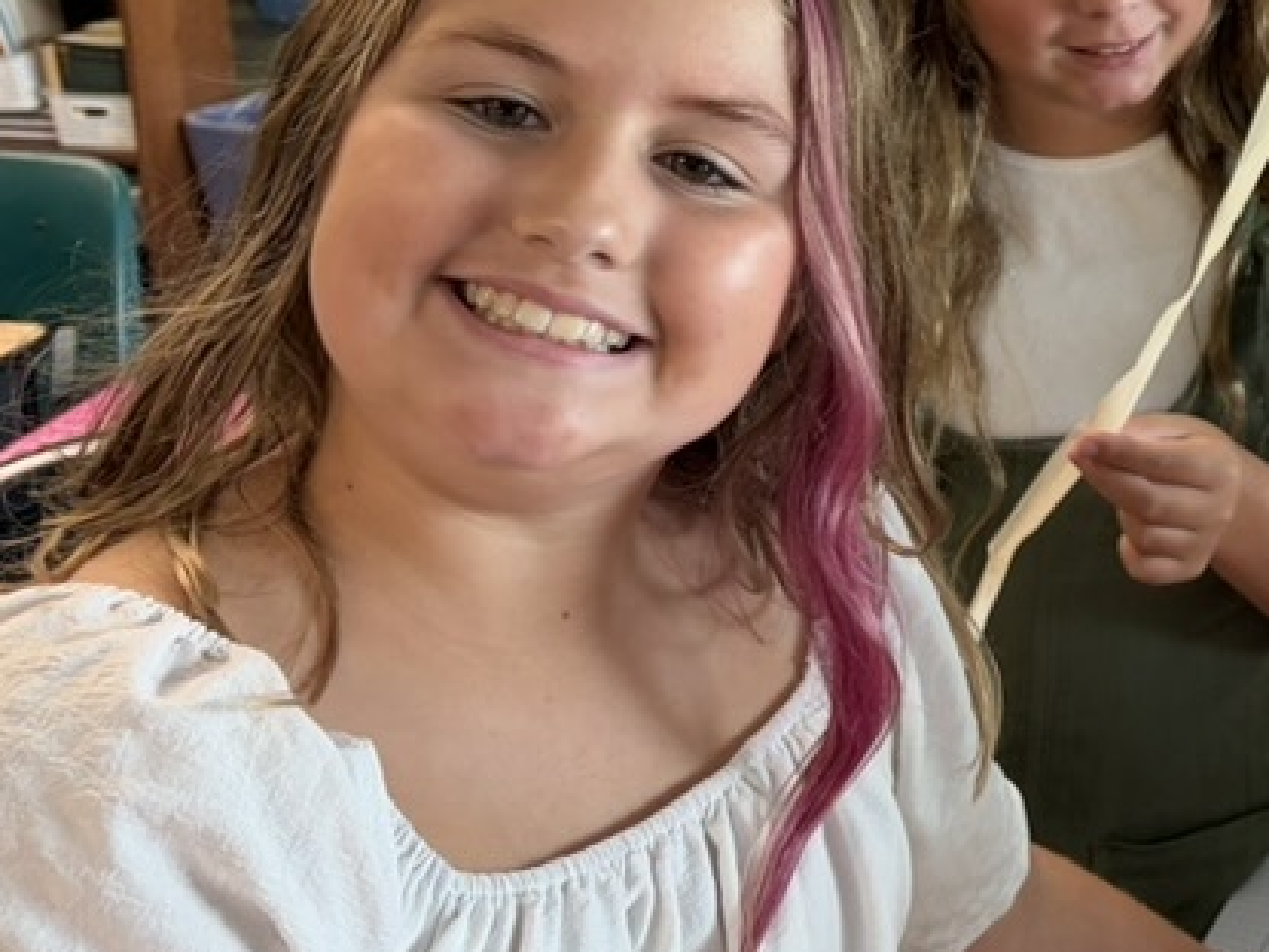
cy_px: 95
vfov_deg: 22.4
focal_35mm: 64
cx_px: 1489
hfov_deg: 27.0
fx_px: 2346
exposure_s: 1/75
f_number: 1.6
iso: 100
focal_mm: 5.96
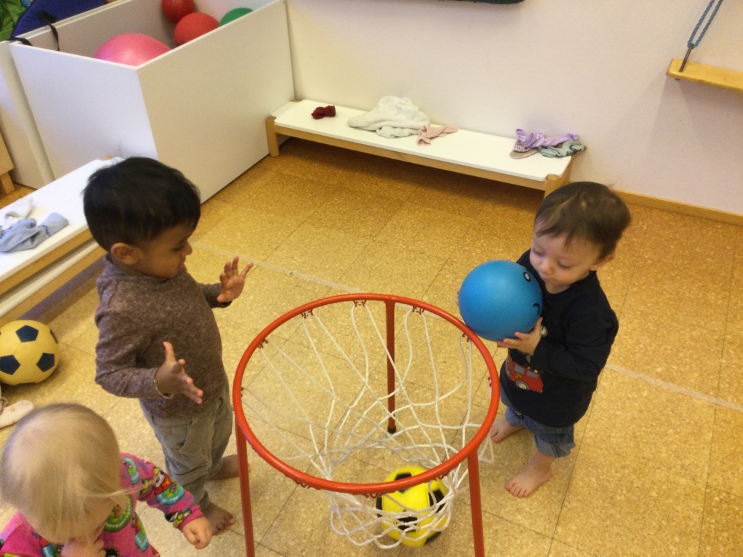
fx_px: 665
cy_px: 278
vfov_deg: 45.4
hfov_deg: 58.4
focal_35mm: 31
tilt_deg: -37.1
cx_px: 372
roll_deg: +1.7
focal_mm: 3.3
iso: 50
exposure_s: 1/33
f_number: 2.4
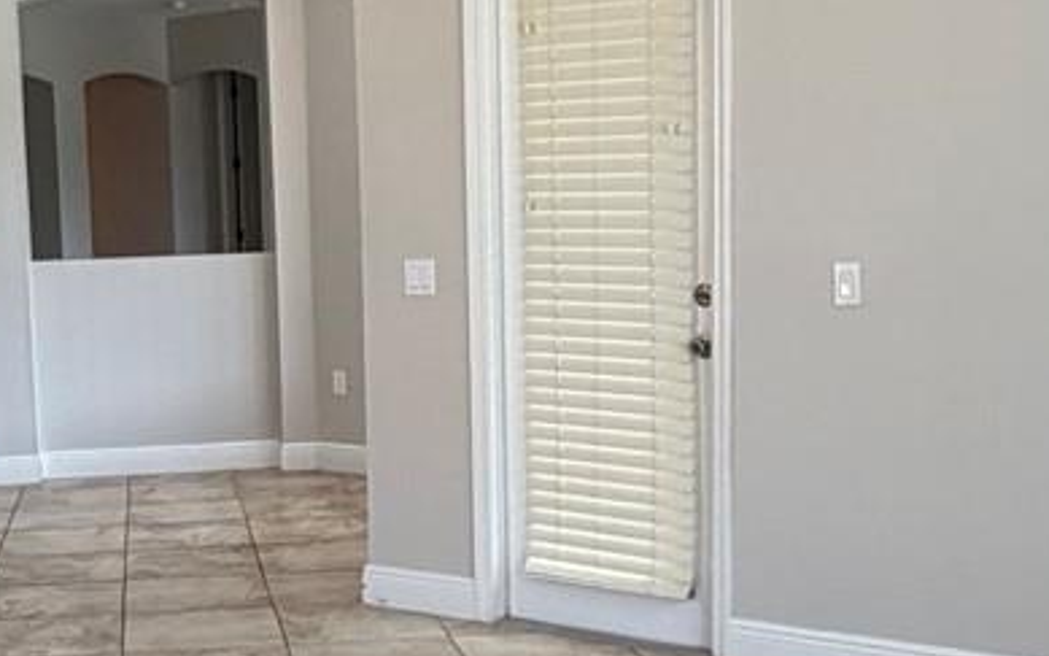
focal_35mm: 61
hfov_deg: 32.9
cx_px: 267
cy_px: 405
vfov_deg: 21.2
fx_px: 1744
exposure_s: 1/120
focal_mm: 2.22
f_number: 2.2
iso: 160
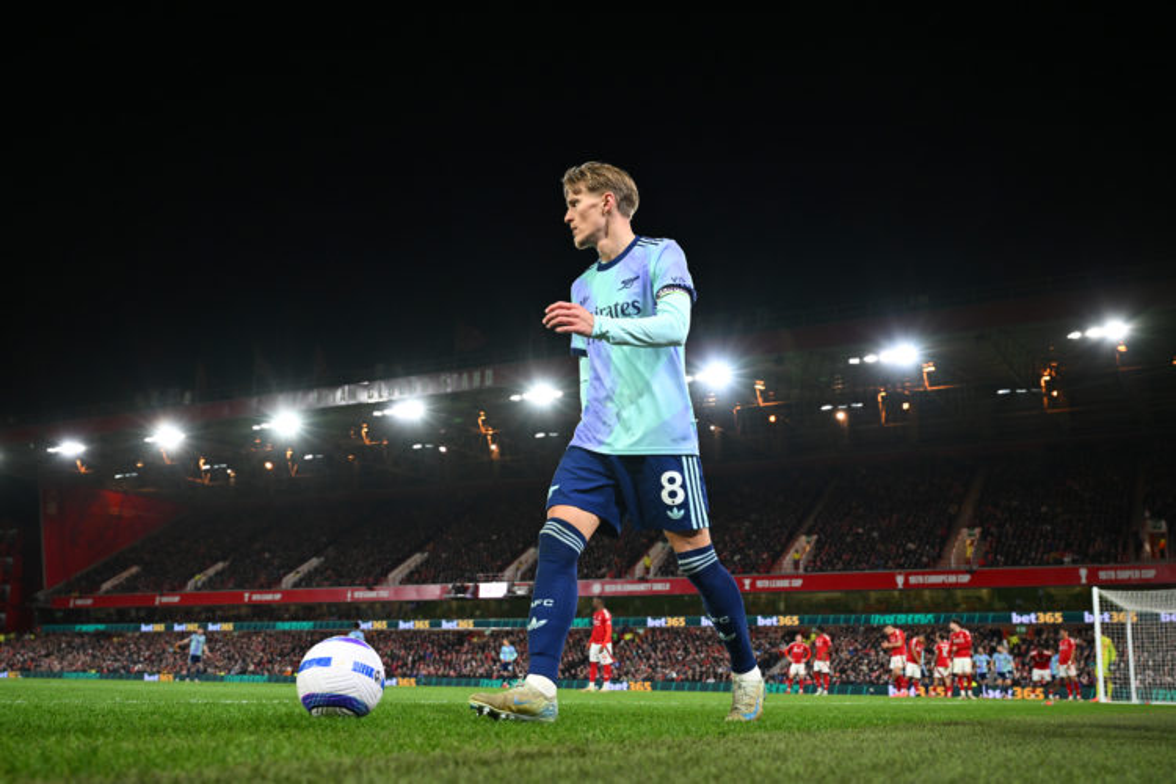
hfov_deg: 51.9
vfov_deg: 35.9
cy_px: 392
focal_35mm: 37
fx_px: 1209
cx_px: 588
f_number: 4.5
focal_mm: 37
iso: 2000
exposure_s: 1/500
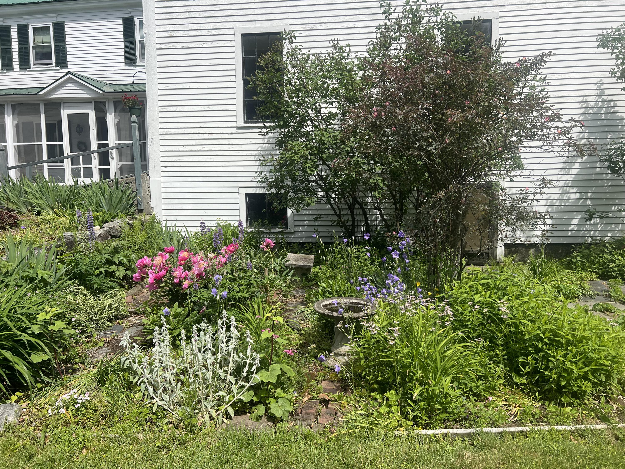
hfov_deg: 67.3
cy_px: 234
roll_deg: +0.9
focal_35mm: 26
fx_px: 469
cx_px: 312
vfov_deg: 53.1
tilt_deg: -5.2
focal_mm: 5.7
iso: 50
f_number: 1.5
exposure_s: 1/3831
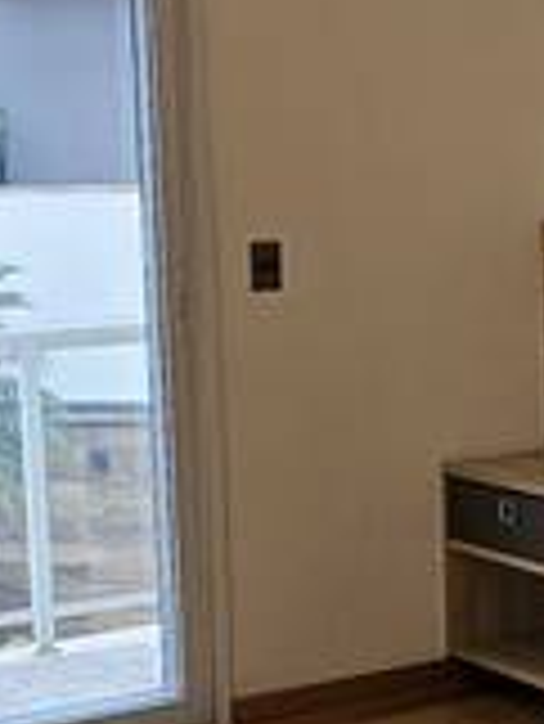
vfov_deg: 22.5
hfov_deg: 16.8
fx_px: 1821
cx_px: 486
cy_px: 378
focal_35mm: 87
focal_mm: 2.2
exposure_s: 1/120
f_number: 2.2
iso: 64
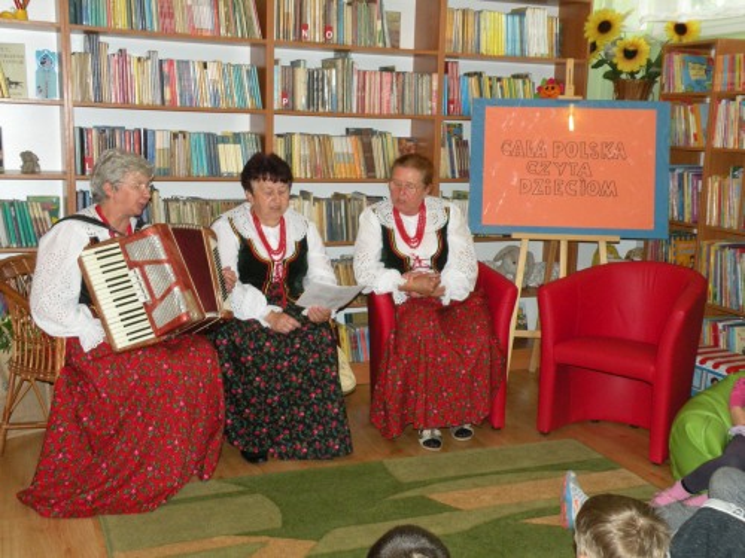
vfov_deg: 34.3
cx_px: 372
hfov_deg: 44.8
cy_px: 279
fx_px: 904
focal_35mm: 42
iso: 193
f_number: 3.2
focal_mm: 7.4
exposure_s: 1/60
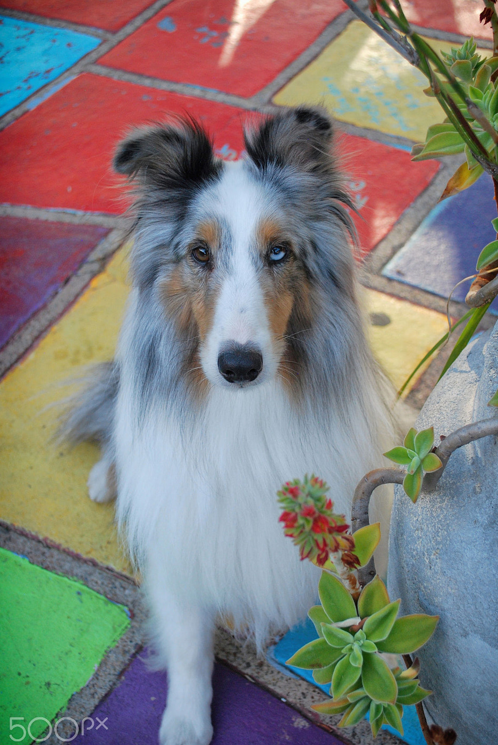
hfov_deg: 28.1
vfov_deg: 41.1
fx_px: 993
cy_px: 374
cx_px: 261
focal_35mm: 48
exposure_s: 1/400
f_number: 4.5
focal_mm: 28
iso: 400
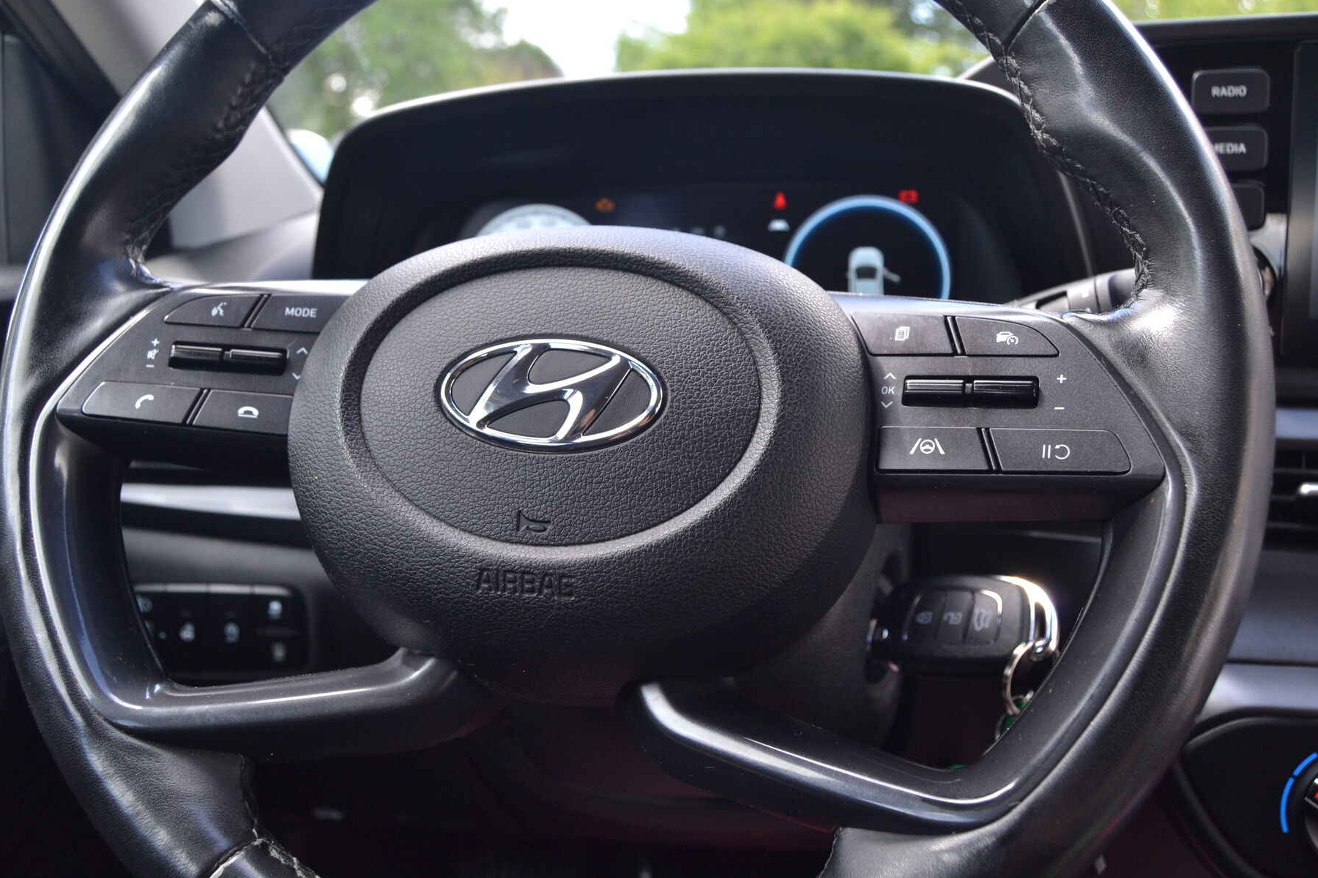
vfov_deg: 41.1
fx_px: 1171
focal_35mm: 32
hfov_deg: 58.7
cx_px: 646
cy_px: 435
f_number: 5.6
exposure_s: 1/125
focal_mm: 20
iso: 360
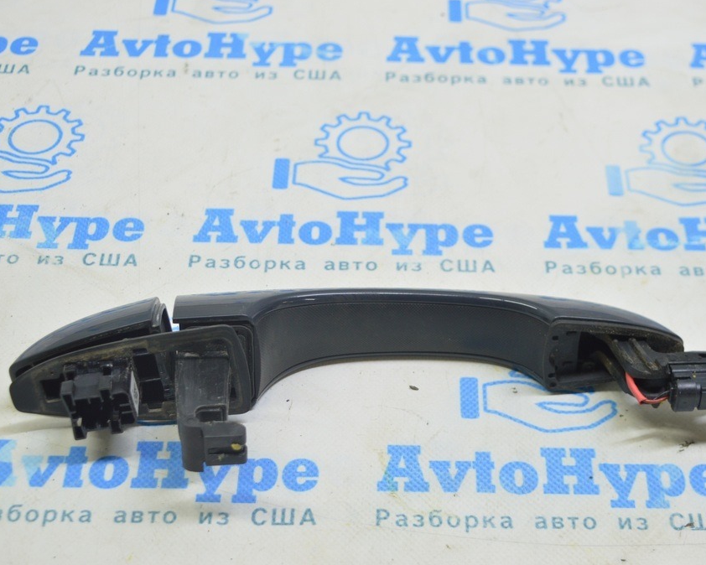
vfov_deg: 23.5
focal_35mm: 65
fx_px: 1358
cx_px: 408
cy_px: 280
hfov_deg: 29.1
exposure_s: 1/20
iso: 400
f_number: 5.6
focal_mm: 38
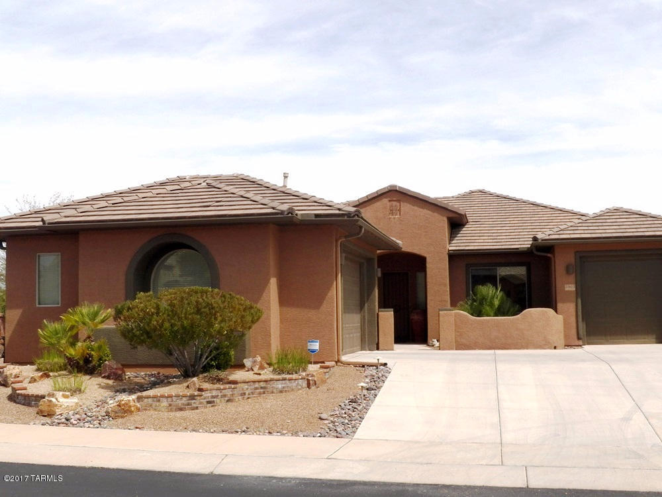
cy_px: 248
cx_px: 331
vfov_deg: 32.9
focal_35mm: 44
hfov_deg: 42.9
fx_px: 841
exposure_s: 1/1600
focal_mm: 7.9
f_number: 5
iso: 125
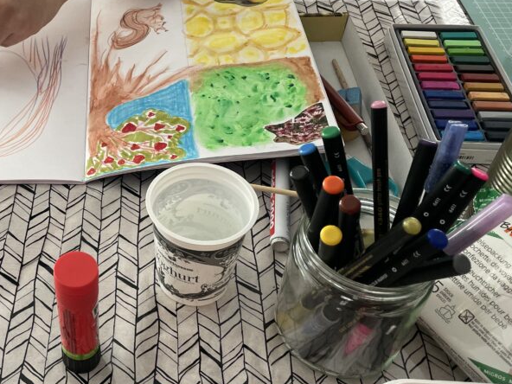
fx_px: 666
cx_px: 104
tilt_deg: -44.5
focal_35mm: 45
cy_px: 183
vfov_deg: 32.2
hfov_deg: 40.4
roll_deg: +2.3
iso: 125
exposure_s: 1/103
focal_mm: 4.2
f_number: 1.6
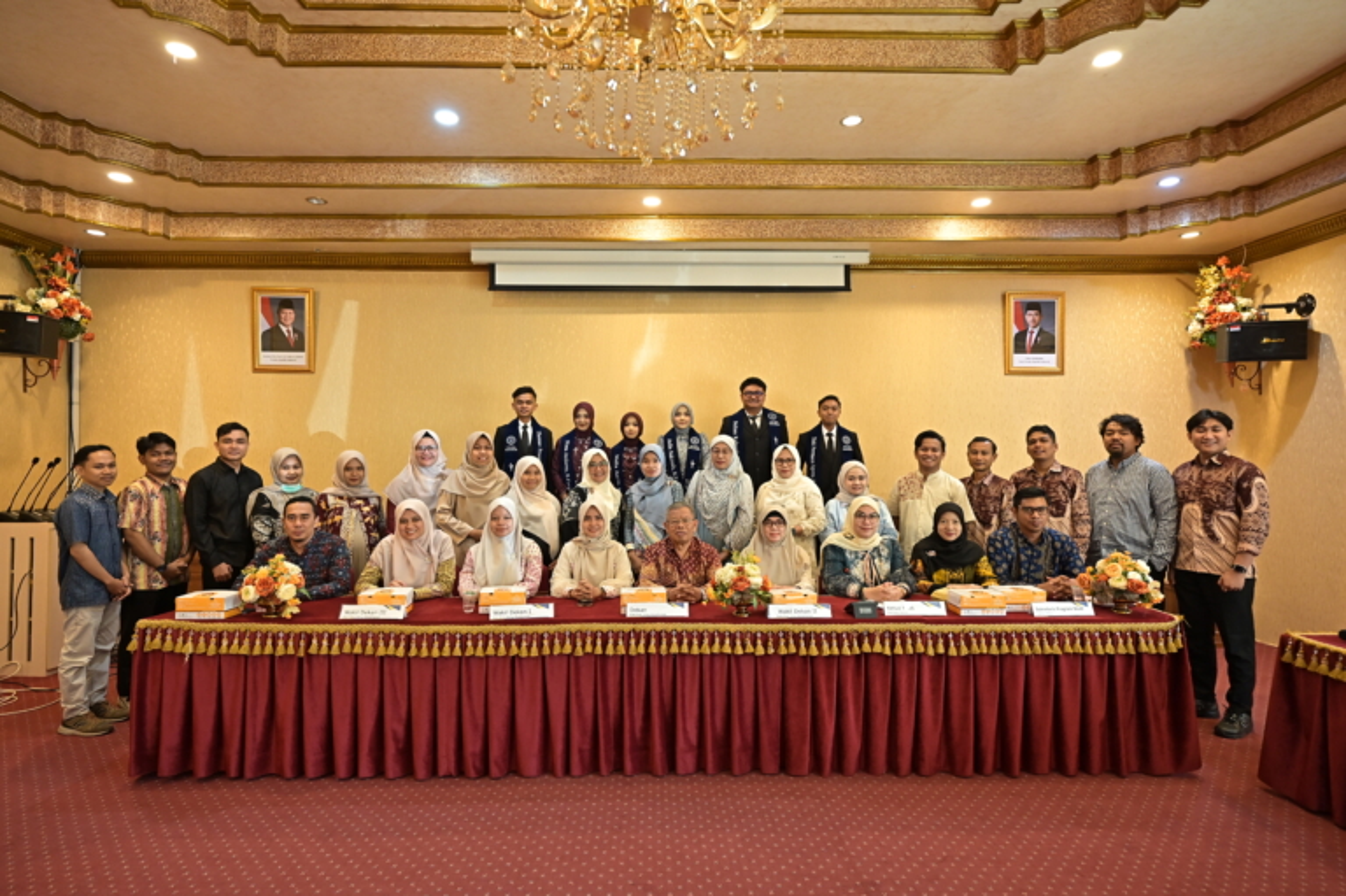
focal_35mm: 19
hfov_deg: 86.9
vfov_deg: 64.5
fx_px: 710
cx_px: 673
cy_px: 448
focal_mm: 19
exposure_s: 1/80
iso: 1600
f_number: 3.5
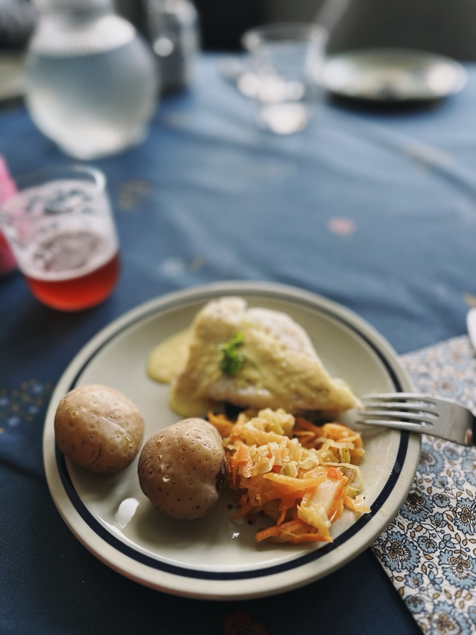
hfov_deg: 56.8
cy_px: 318
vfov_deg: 71.6
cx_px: 238
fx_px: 440
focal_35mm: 24
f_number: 1.78
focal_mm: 6.86
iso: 100
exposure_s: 1/121
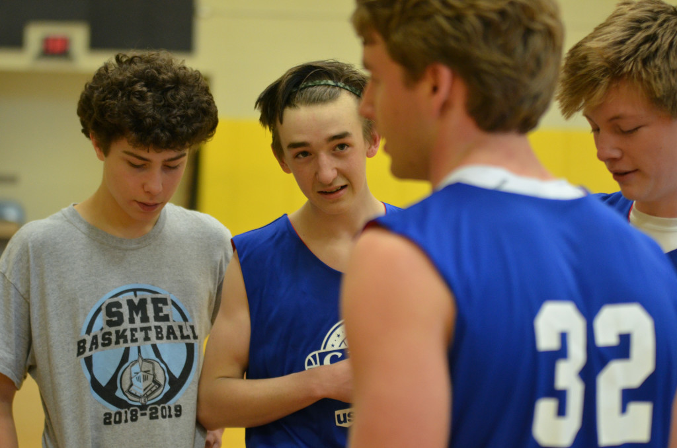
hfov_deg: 19.5
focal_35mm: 105
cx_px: 338
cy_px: 224
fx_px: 1970
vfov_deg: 13.0
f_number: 2.8
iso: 1600
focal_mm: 70
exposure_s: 1/250
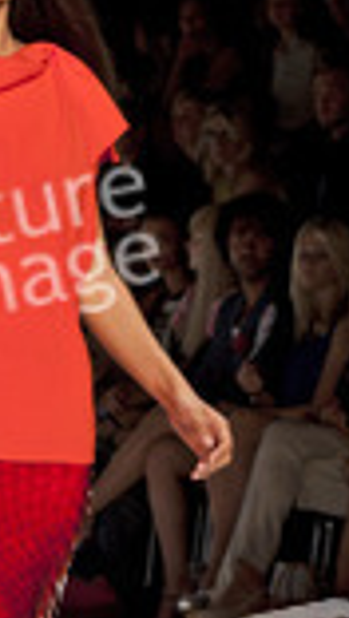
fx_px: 3529
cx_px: 73
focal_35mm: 215
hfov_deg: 5.7
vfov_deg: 10.0
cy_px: 460
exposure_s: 1/250
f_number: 7.1
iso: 1600
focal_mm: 80
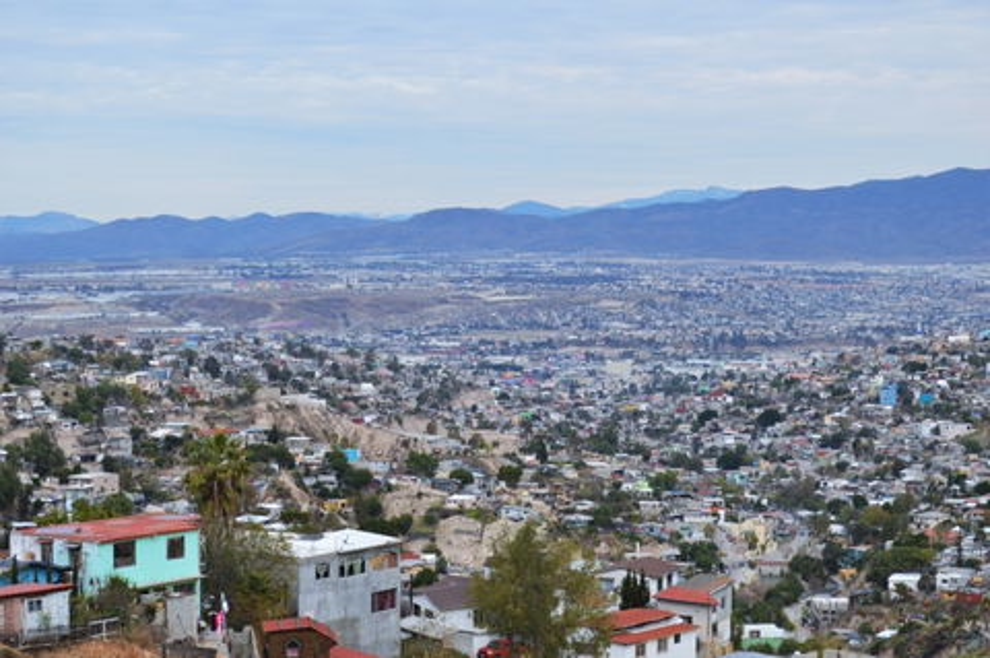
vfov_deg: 16.5
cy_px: 329
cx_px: 495
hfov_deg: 24.6
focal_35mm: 82
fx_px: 2266
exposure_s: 1/200
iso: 100
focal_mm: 55
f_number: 7.1
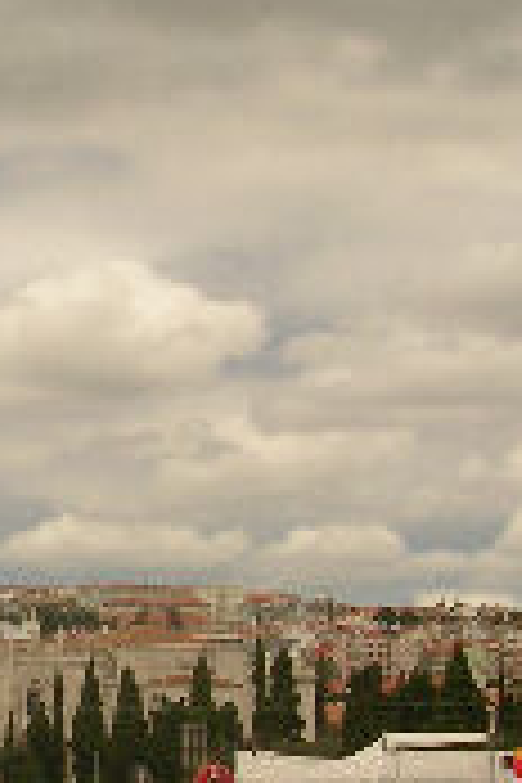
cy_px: 423
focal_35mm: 116
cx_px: -189
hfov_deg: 11.5
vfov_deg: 17.6
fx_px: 2523
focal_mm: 5.8
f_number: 5.6
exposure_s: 1/523
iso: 50
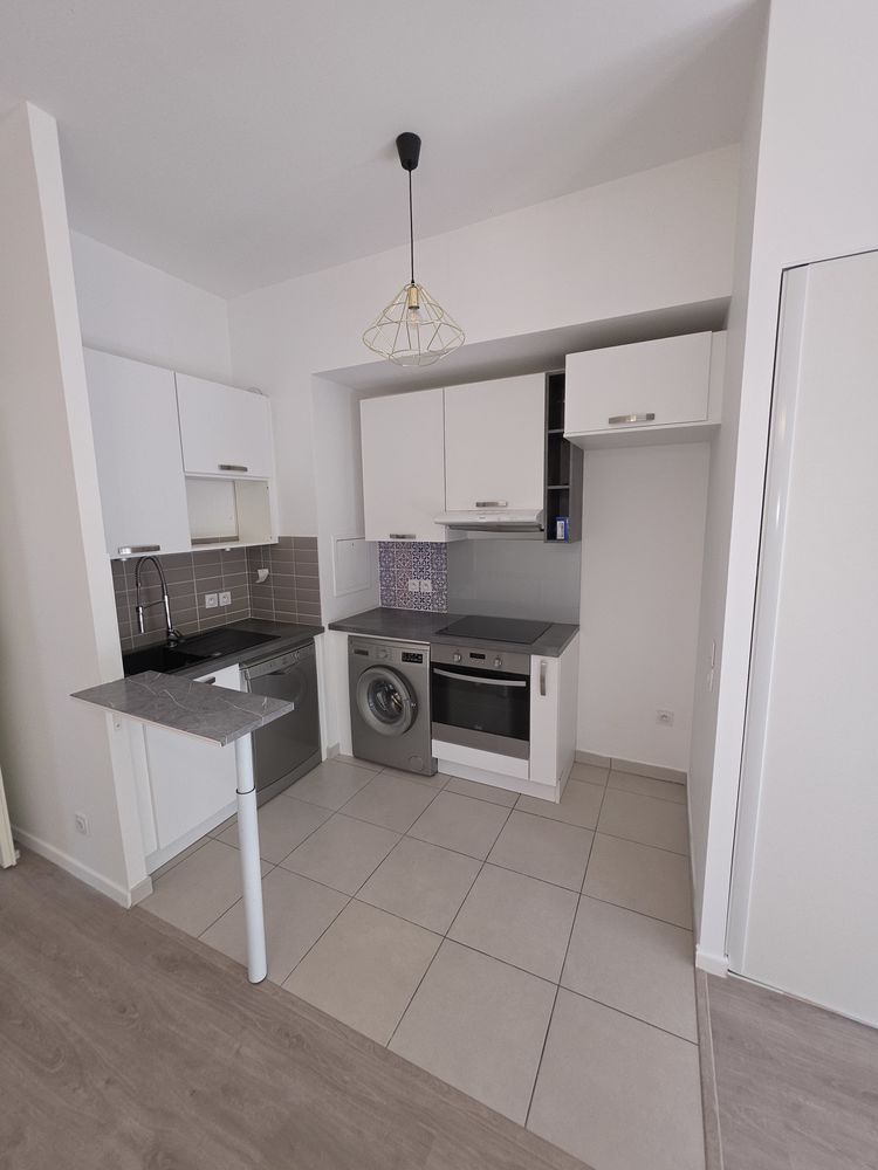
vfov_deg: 106.2
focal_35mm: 13
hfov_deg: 89.9
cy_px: 585
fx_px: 440
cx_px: 439
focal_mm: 2.2
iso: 40
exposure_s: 1/50
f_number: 1.9
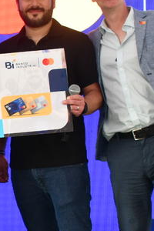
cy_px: 139
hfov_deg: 9.3
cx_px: -71
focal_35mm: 144
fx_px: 924
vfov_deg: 14.2
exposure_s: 1/60
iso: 360
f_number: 4.2
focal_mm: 31
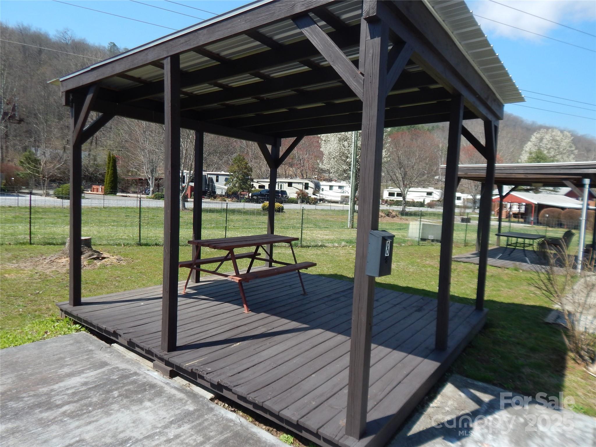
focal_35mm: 23
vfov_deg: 58.9
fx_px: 396
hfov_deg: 73.9
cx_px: 298
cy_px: 224
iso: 125
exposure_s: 1/1250
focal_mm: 4
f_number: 3
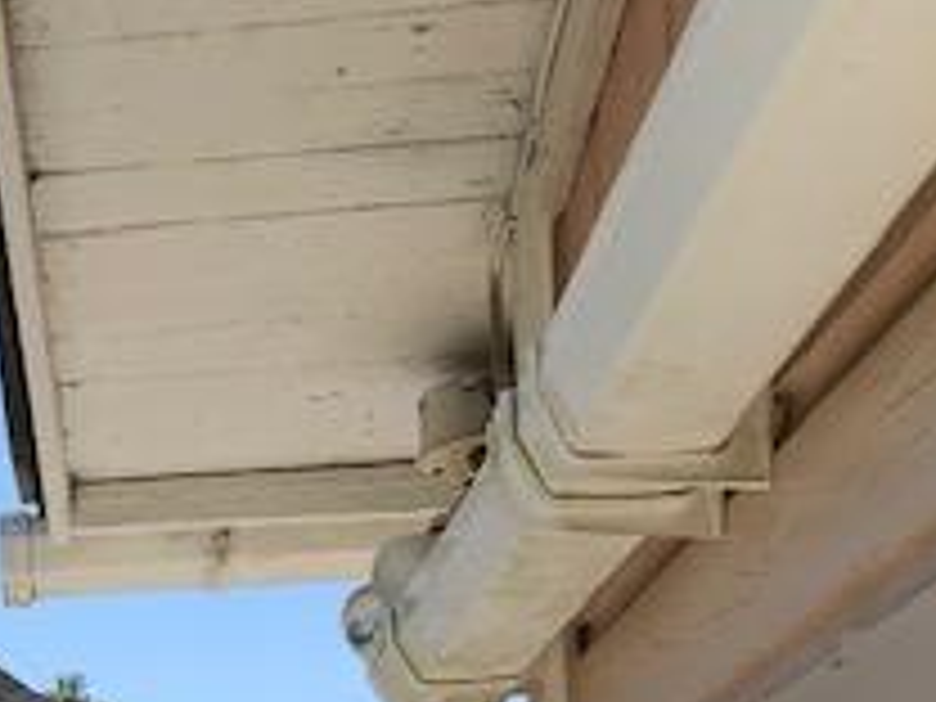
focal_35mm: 86
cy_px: 968
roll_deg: +0.4
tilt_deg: +1.5
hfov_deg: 20.8
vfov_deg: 16.1
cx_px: -274
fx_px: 2325
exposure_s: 1/1845
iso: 20
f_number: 1.8
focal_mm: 3.99
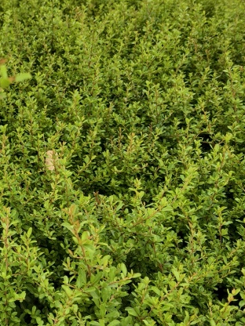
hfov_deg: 22.6
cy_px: 123
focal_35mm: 59
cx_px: -58
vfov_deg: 32.5
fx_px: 557
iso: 50
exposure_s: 1/1894
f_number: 1.75
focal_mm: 8.67
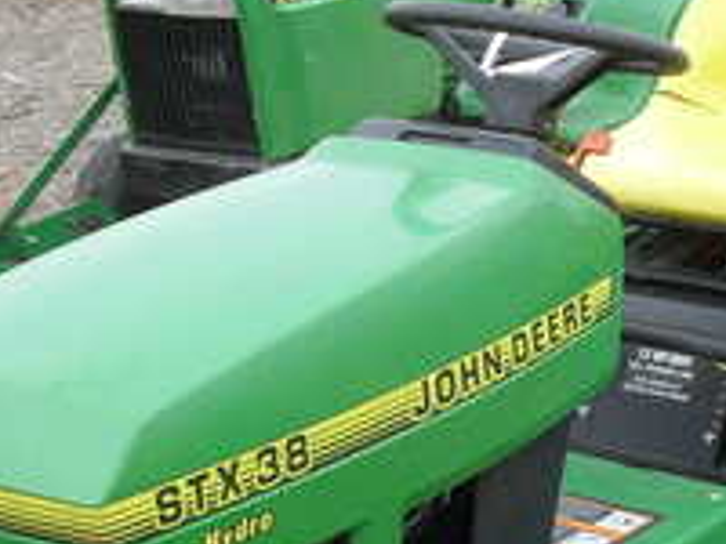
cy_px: 569
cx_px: 624
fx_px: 1992
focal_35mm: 95
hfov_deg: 20.3
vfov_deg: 15.2
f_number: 3.2
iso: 100
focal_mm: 6.3
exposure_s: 1/180
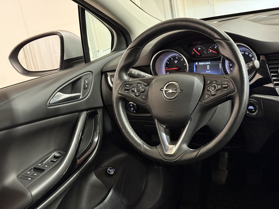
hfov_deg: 39.7
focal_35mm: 48
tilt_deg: -16.0
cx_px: 140
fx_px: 387
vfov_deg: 30.3
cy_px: 104
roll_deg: +10.8
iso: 640
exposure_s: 1/30
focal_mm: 6.76
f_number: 1.78
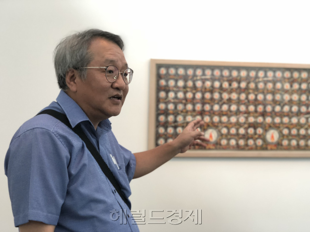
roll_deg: -1.5
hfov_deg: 36.8
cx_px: 155
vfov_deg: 28.0
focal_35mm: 52
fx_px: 466
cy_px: 116
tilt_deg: -1.4
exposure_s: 1/30
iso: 100
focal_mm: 6
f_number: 2.4
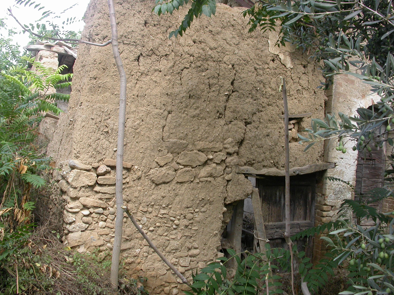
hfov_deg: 49.0
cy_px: 148
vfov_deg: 37.7
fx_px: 433
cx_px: 197
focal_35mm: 38
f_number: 4.2
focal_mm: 7.85
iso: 100
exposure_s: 1/128
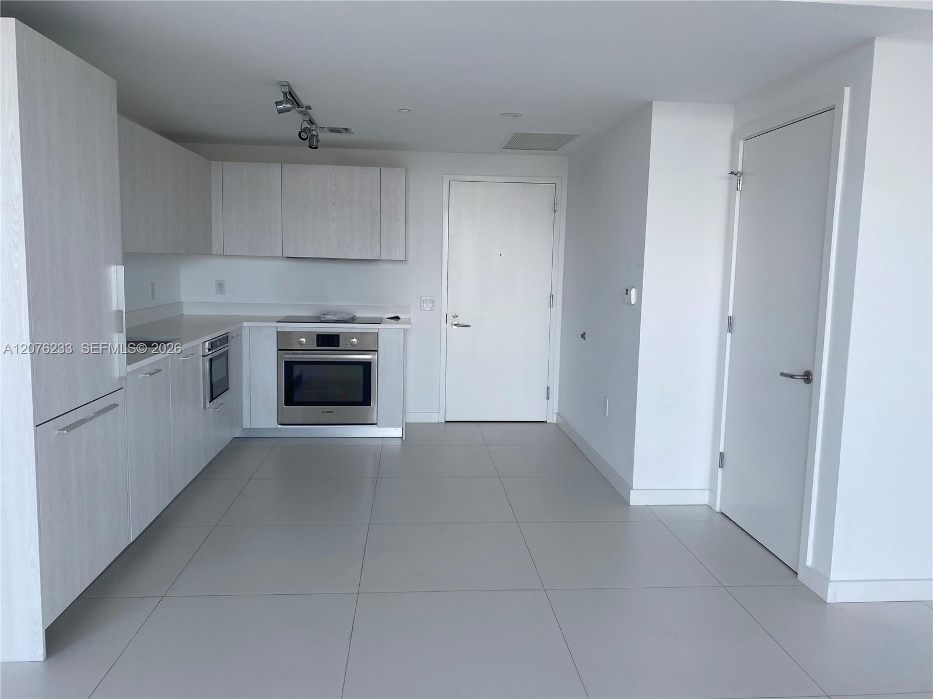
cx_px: 466
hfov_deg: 67.3
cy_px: 350
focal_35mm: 26
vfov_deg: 53.1
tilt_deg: -5.3
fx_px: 701
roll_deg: +1.1
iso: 32
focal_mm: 4.25
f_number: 1.8
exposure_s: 1/197
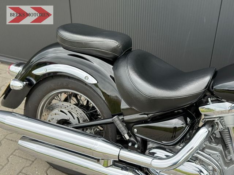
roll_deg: +0.3
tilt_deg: -33.0
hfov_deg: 39.7
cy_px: 88
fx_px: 324
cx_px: 117
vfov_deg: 30.3
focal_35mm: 48
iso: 80
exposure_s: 1/251
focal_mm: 6.76
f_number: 1.78
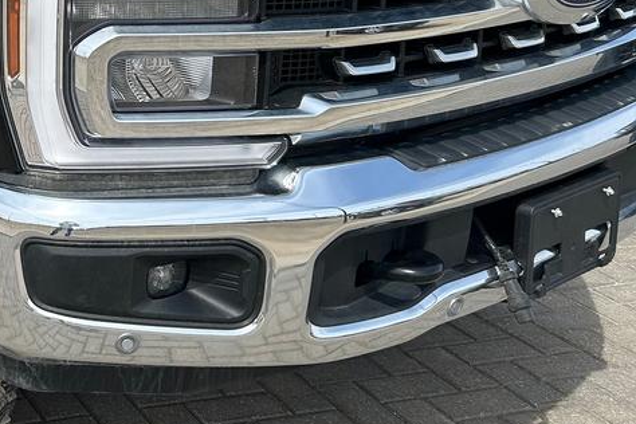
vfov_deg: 18.3
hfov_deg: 25.6
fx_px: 1290
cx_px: -71
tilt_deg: -10.6
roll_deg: -0.4
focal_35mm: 73
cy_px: 13
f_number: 1.5
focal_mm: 5.7
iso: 50
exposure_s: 1/3077
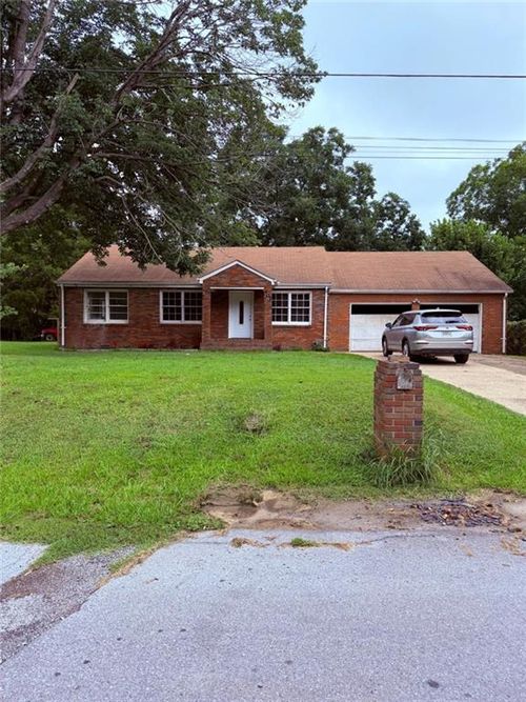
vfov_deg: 71.6
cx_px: 263
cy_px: 351
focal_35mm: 24
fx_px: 486
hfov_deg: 56.8
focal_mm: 6.76
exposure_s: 1/1585
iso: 100
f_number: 1.78
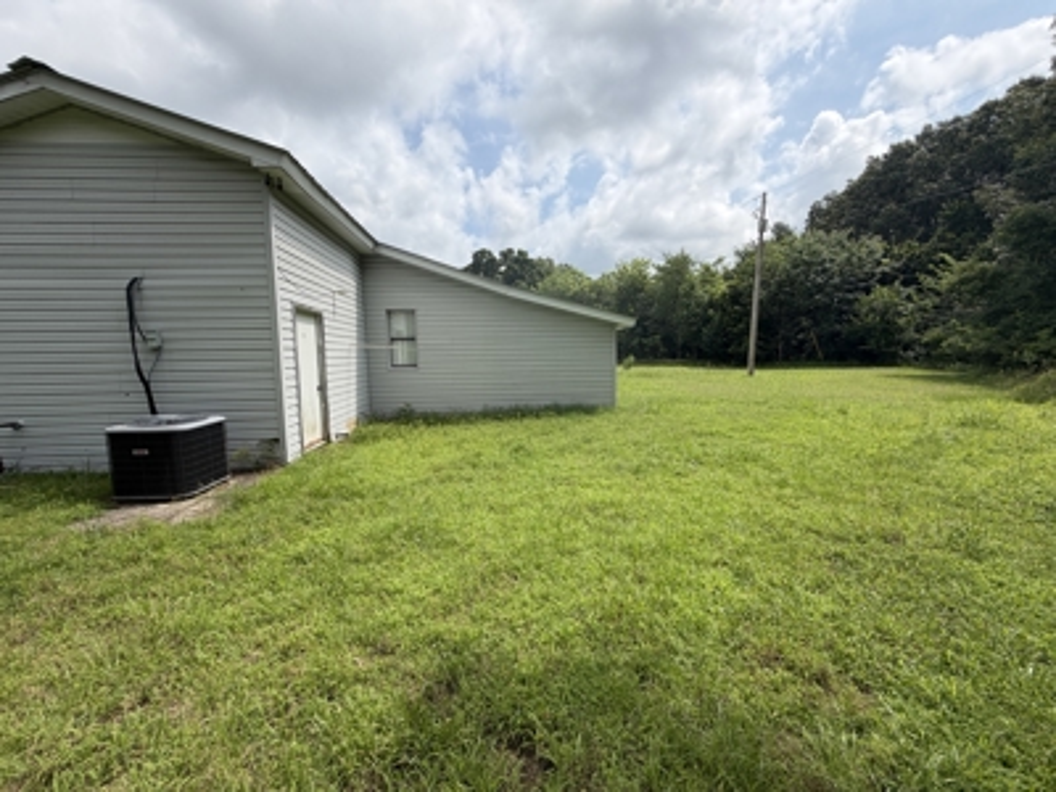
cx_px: 528
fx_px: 427
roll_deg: +0.6
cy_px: 396
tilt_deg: -4.3
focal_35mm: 14
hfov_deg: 102.1
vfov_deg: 85.7
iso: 20
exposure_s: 1/841
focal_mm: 2.22
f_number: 2.2
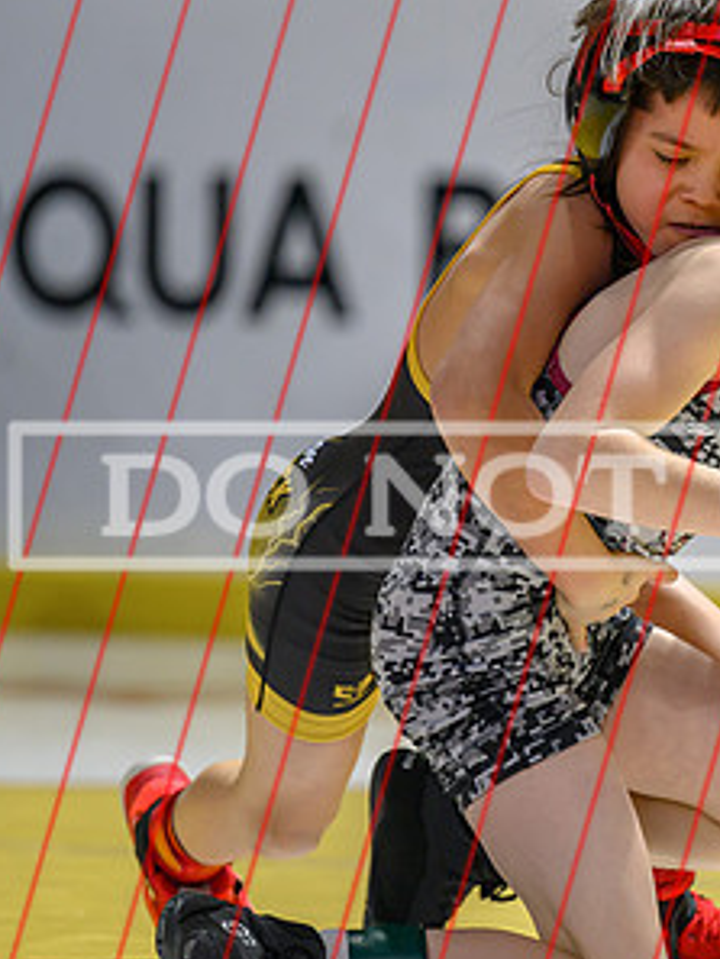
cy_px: 428
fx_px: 11723
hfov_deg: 3.5
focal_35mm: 423
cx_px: 706
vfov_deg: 4.7
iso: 1600
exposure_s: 1/800
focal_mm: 185
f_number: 2.8
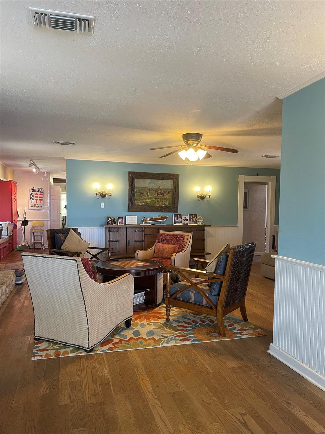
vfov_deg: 69.4
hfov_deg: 54.9
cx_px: 162
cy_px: 217
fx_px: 313
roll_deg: -0.1
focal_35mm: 25
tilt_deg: -2.9
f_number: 1.6
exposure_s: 1/60
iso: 160
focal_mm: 5.1
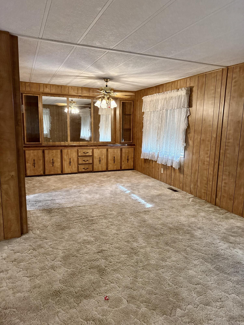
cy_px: 162
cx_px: 122
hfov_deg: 56.8
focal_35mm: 24
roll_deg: -0.6
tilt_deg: -9.7
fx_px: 226
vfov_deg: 71.6
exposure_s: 1/60
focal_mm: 6.76
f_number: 1.78
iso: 500
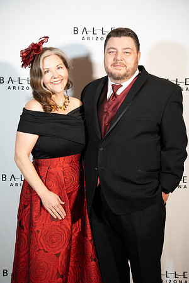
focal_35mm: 64
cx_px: 94
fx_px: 506
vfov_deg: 31.3
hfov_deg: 21.1
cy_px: 142
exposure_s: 1/160
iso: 1600
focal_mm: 64.3
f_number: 2.8
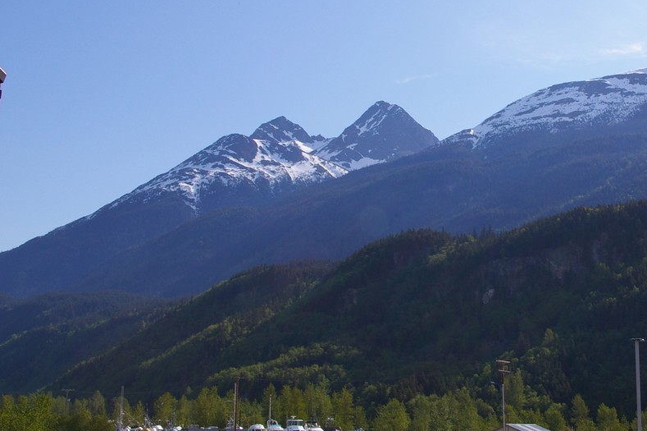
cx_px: 478
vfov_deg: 22.9
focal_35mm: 59
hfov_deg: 33.3
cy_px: 138
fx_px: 1060
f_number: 13
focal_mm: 24
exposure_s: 1/250
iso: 200
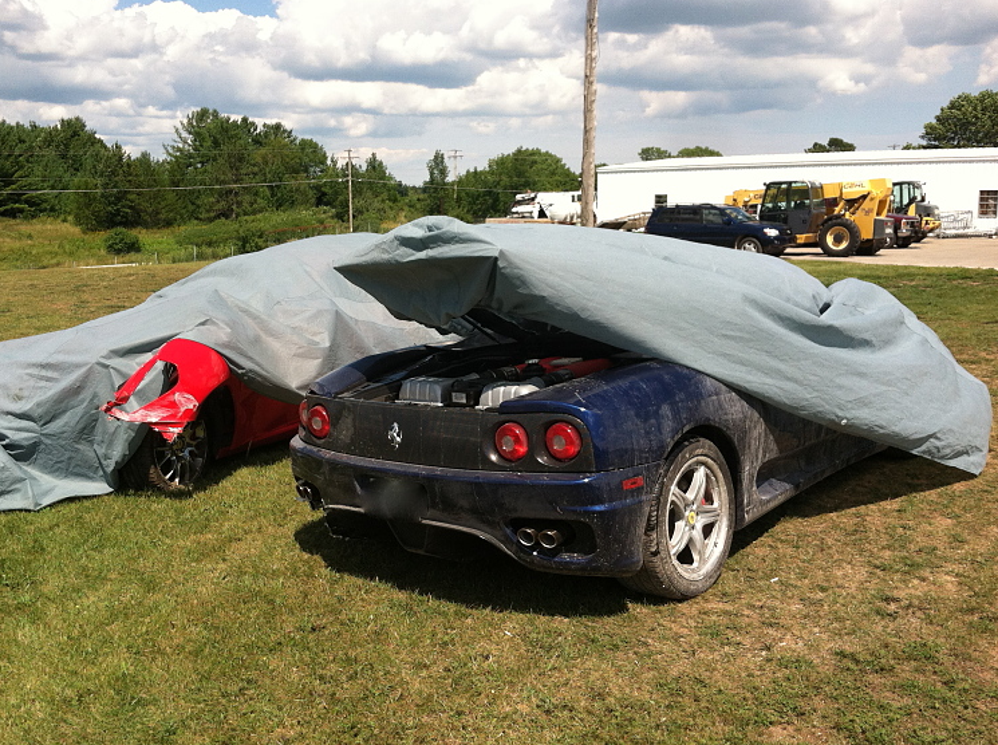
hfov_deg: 47.9
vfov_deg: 36.7
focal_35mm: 39
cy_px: 397
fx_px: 1122
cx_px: 462
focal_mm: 3.85
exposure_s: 1/1111
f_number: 2.8
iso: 80
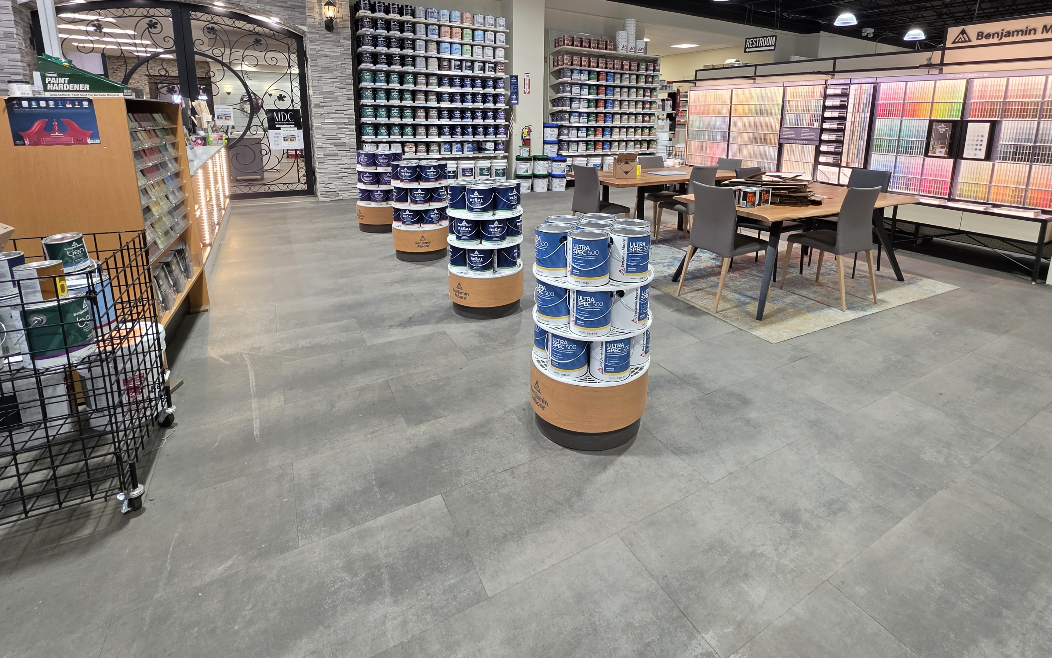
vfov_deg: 68.8
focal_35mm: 16
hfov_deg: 97.6
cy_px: 207
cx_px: 567
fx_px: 459
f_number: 1.9
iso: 125
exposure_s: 1/120
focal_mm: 2.2
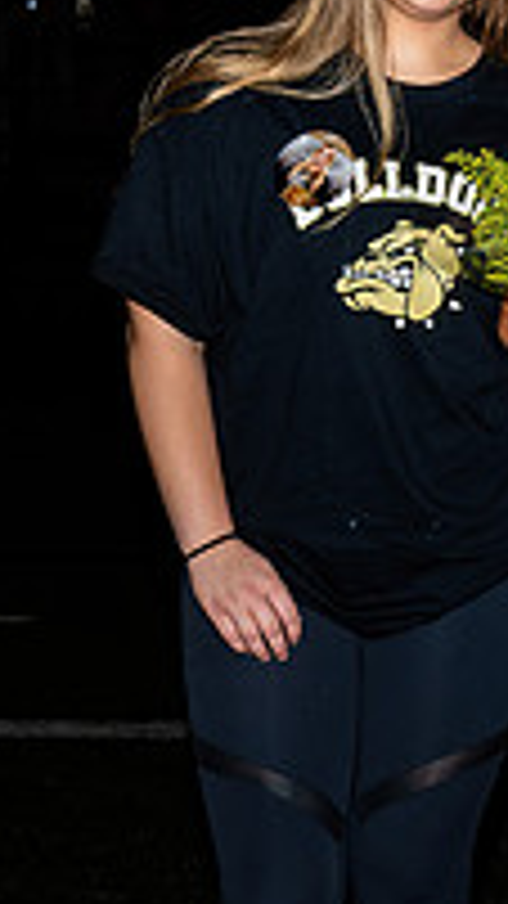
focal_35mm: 207
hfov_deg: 5.7
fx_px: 4959
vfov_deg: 10.4
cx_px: 961
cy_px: 522
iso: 320
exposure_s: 1/200
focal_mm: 38
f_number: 5
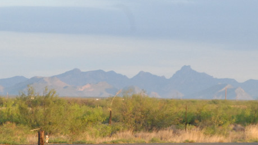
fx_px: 1408
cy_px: 54
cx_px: 108
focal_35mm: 206
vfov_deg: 5.9
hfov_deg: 10.5
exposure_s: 1/320
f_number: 9
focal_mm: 75
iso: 1600
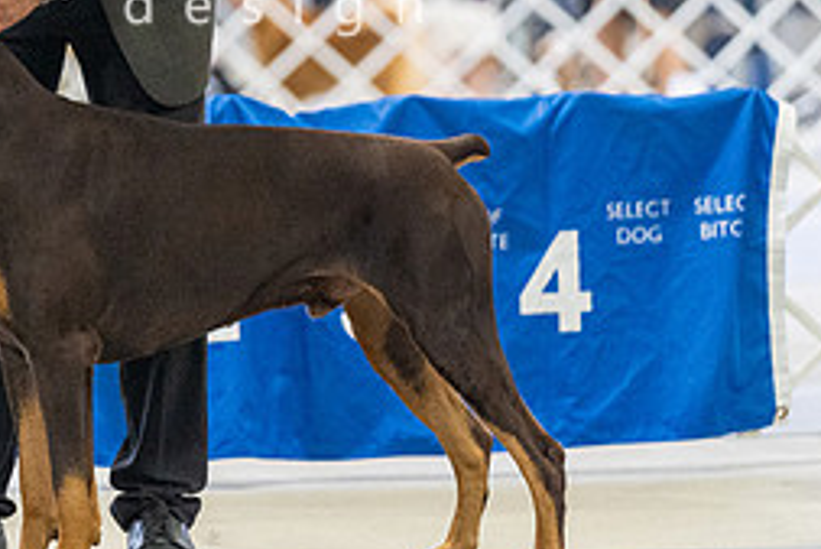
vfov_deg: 3.9
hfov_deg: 5.8
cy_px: 106
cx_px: 19
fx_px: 8100
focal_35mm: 355
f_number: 2.8
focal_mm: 155
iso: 6400
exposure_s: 1/320
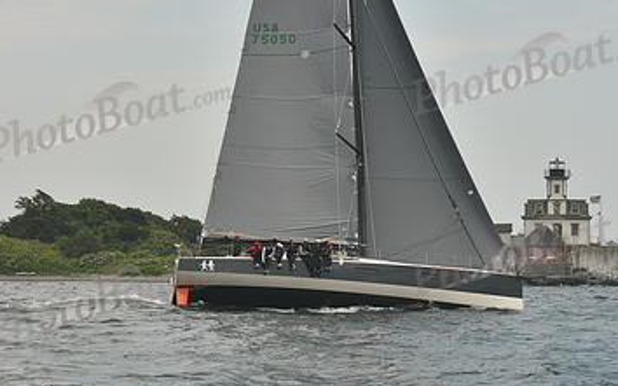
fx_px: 1970
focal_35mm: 117
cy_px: 185
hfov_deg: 17.8
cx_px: 322
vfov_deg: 11.2
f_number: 6.3
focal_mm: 70
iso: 250
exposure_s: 1/500
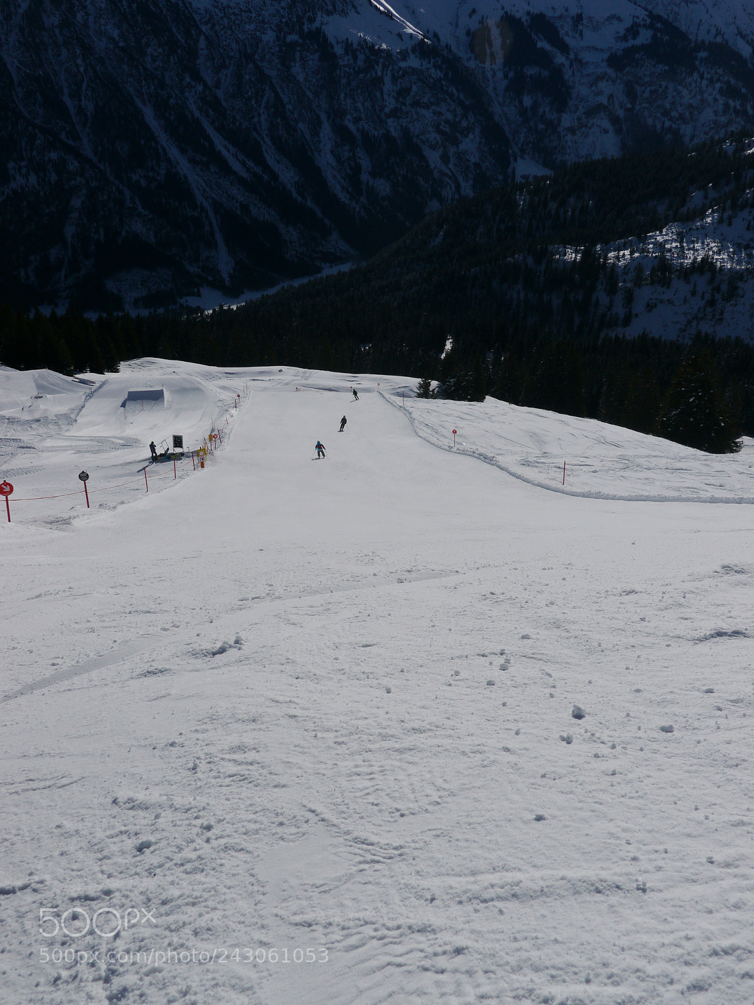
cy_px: 502
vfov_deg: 54.0
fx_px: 987
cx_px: 377
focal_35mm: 34
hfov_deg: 41.8
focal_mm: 17
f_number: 8
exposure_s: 1/2000
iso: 160
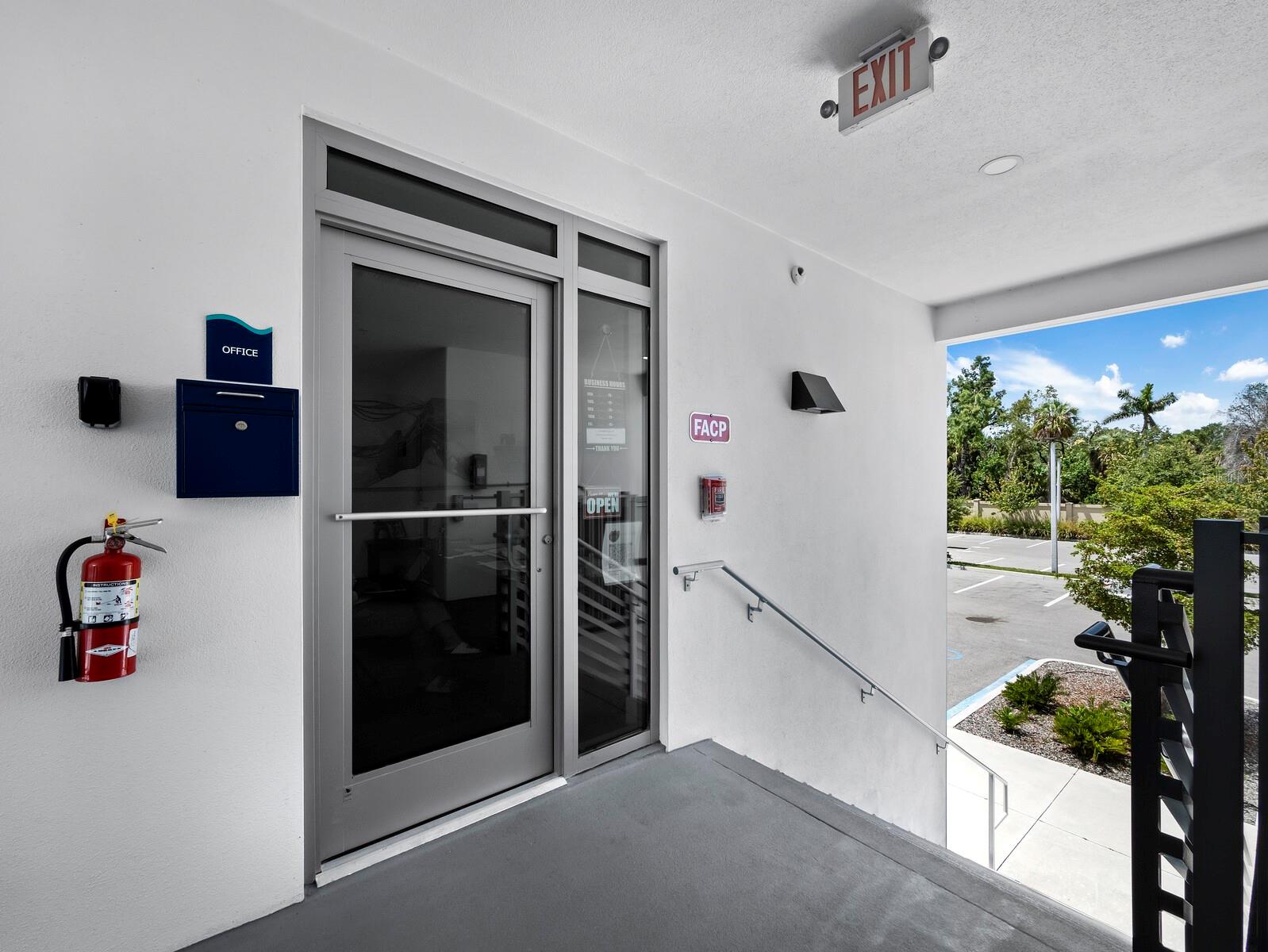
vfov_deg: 85.7
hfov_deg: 102.0
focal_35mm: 14
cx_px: 634
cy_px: 476
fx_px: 513
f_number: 11
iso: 400
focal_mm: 7
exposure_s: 1/30
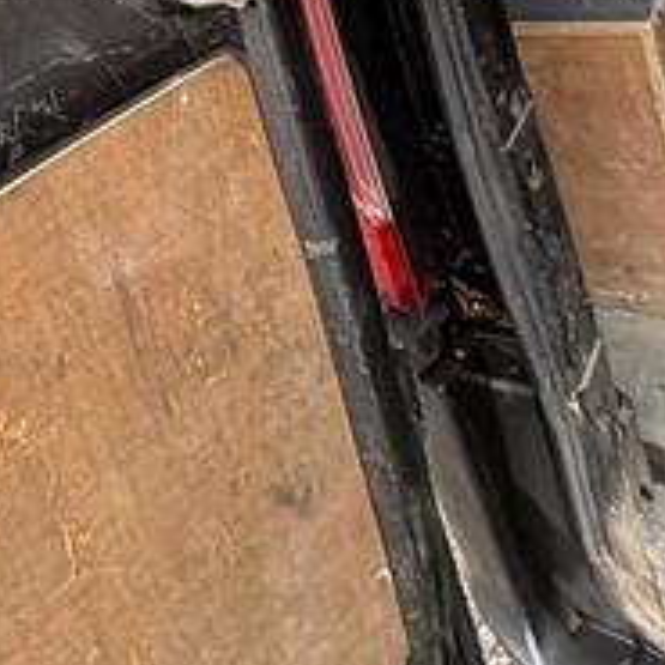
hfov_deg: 23.9
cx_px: -277
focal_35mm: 60
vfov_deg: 25.6
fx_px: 1304
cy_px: -140
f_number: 2.2
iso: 50
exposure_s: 1/255
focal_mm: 2.22
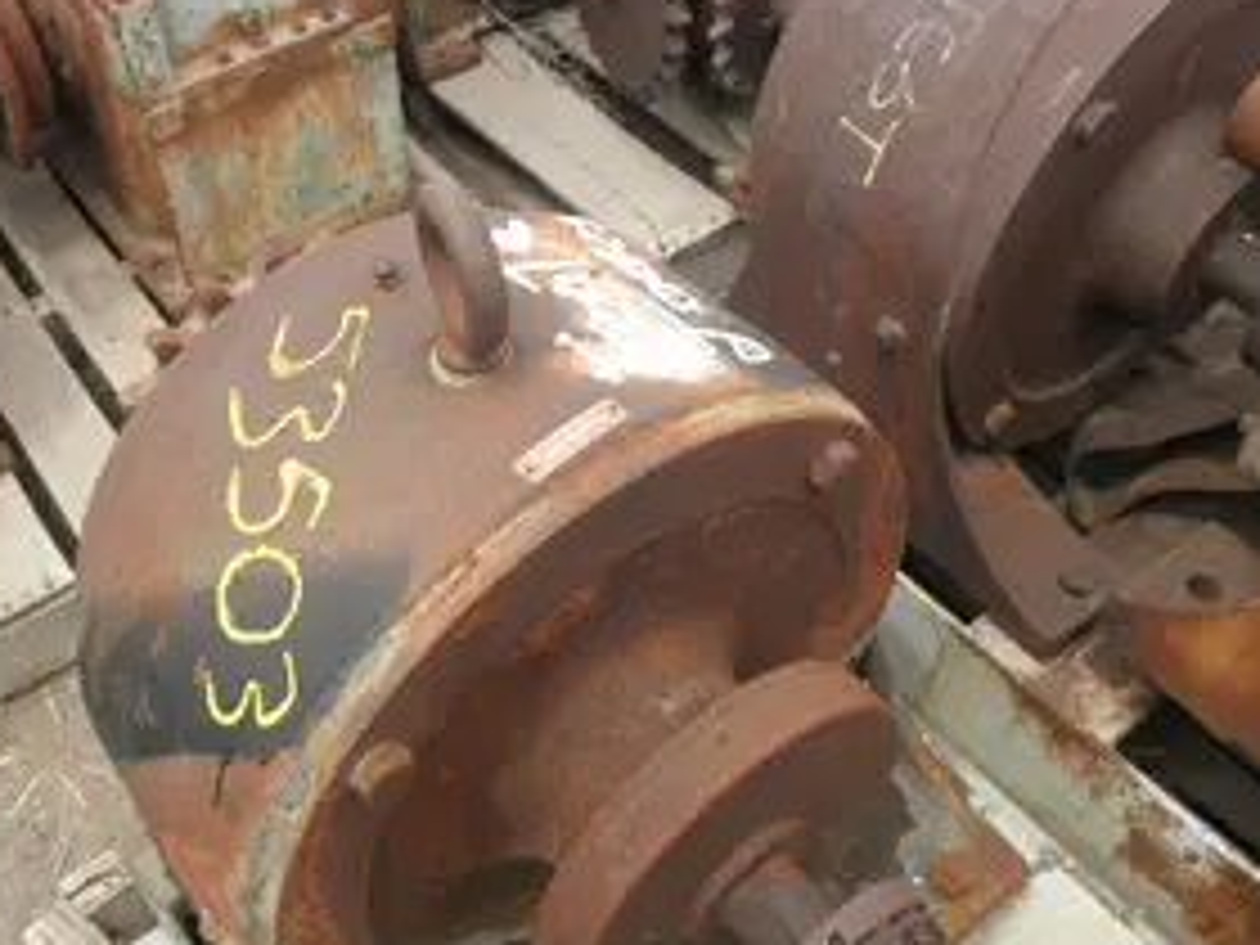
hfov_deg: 46.7
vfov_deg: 35.8
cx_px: 554
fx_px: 1456
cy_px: 576
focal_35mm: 40
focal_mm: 5
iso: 64
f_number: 3
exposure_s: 1/500
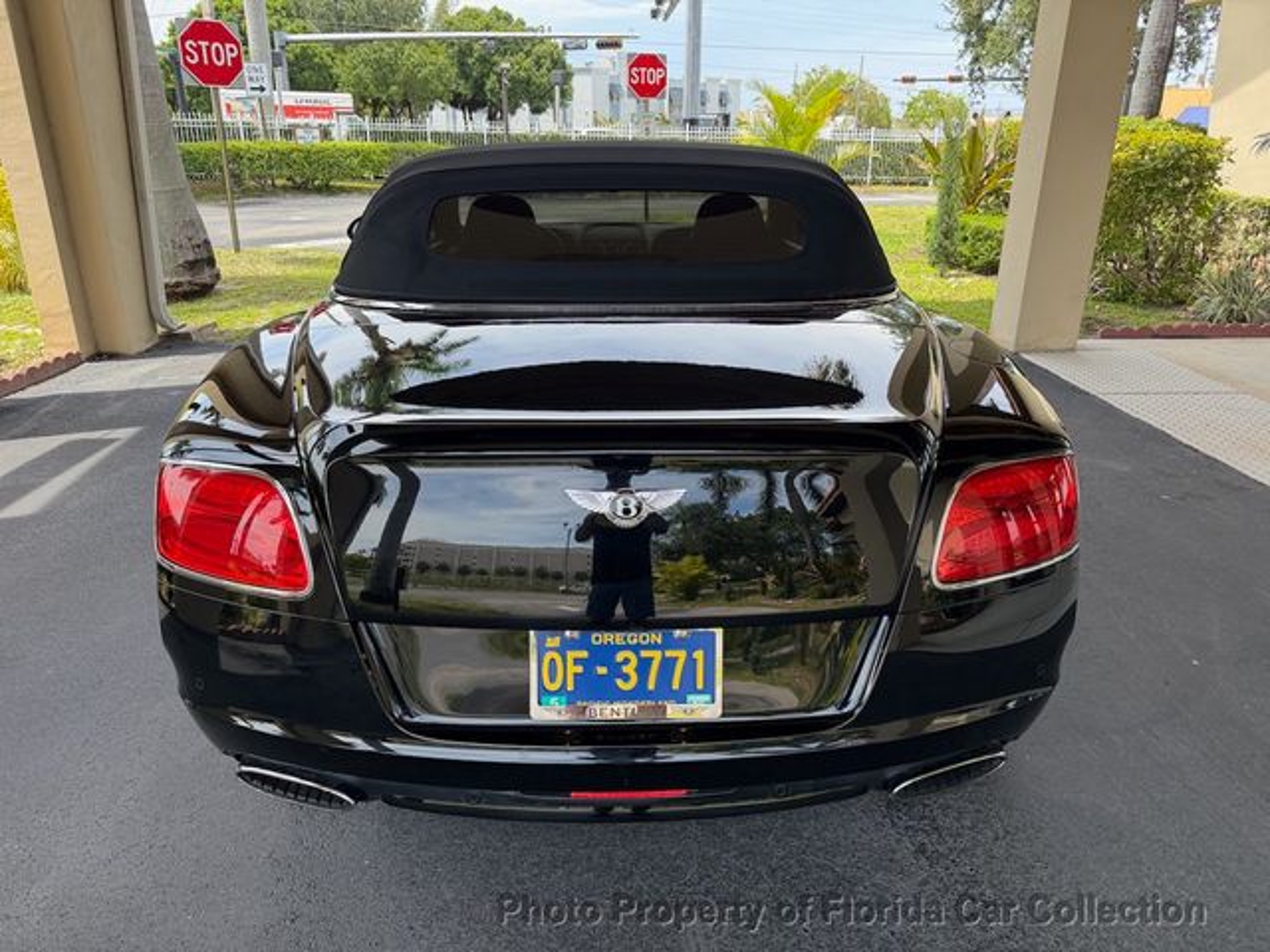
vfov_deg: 56.8
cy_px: 476
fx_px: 881
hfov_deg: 71.6
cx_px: 635
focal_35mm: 24
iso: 100
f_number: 1.78
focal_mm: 6.76
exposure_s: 1/920
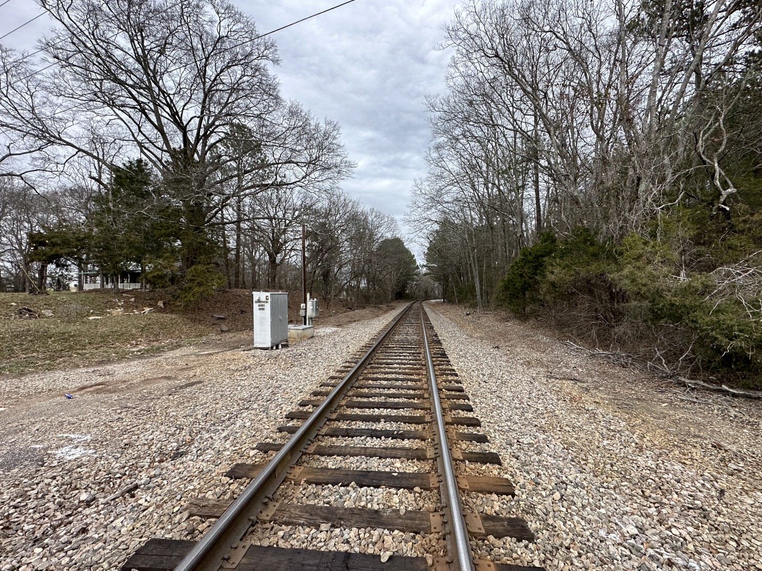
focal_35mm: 15
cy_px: 289
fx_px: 330
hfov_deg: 98.1
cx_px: 394
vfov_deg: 81.8
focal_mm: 2.22
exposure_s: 1/272
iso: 40
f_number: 2.2
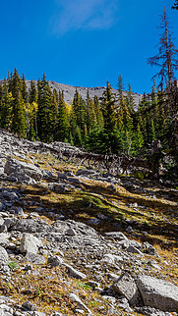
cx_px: -25
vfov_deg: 37.6
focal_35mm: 55
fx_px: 462
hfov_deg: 20.6
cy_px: 196
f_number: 8
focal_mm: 14
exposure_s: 1/250
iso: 200
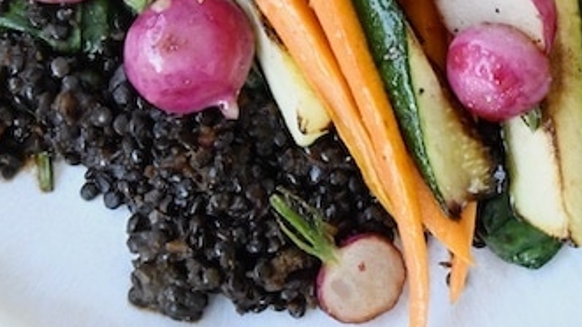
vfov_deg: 9.8
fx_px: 1851
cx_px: 301
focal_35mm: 120
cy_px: -185
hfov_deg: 17.9
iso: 4000
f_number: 11
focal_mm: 24
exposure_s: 1/250
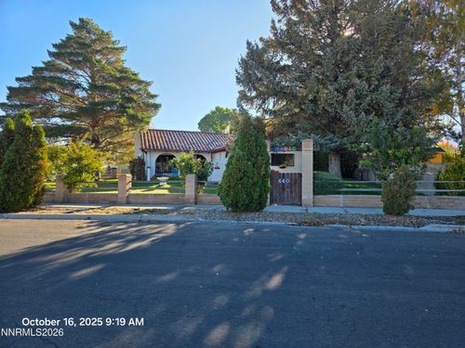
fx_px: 309
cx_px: 232
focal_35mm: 23
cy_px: 174
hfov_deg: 73.9
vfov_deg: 58.9
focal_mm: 6.3
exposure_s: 1/2977
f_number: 1.7
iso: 80
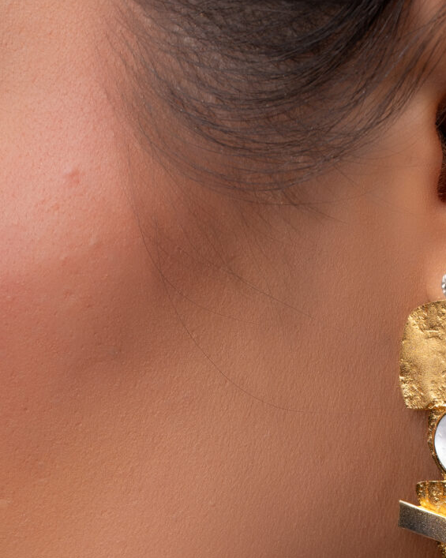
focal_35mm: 459
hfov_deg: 3.4
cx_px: 112
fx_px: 7578
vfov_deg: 4.2
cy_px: 762
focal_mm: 135
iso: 200
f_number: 9
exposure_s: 1/125
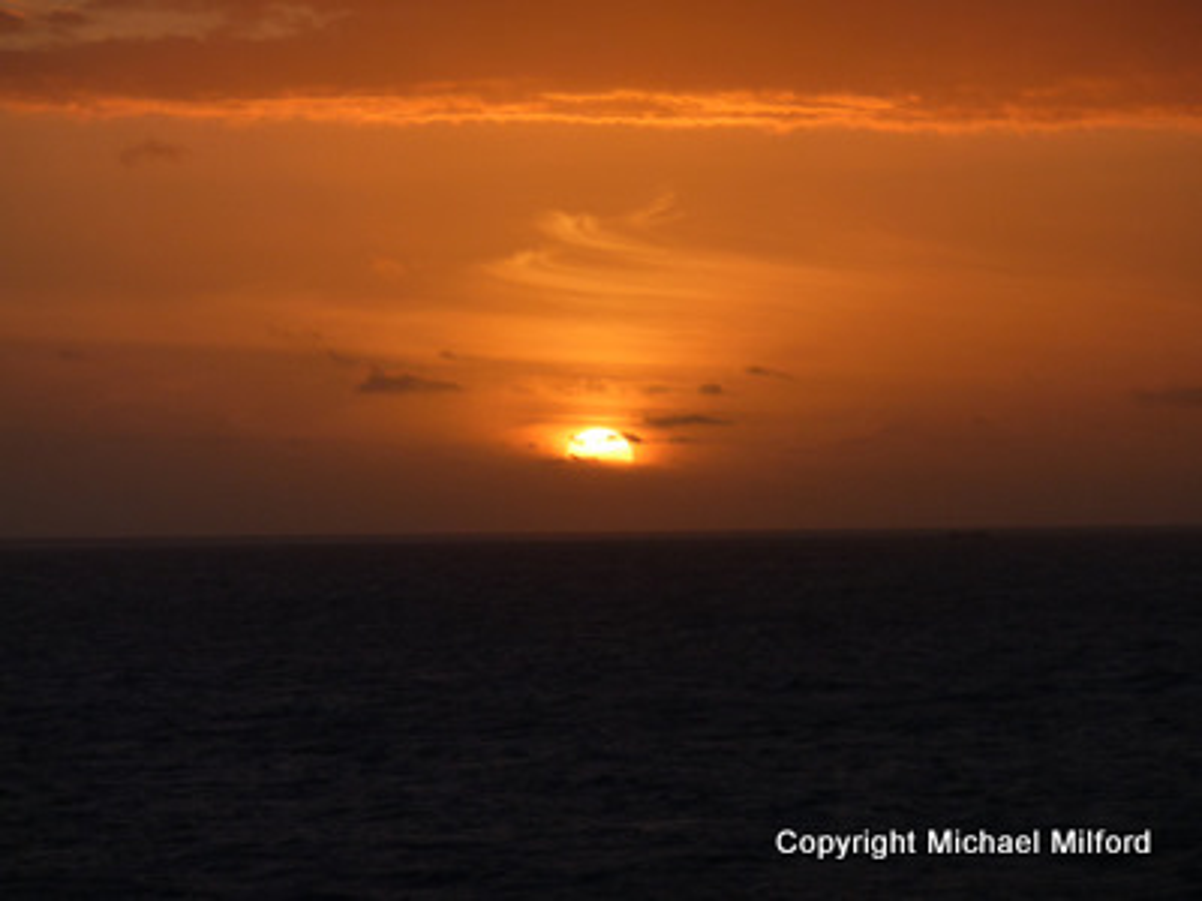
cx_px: 601
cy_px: 450
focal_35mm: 210
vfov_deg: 7.1
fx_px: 7292
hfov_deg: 9.4
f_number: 5.6
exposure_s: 1/500
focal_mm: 34.4
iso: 125
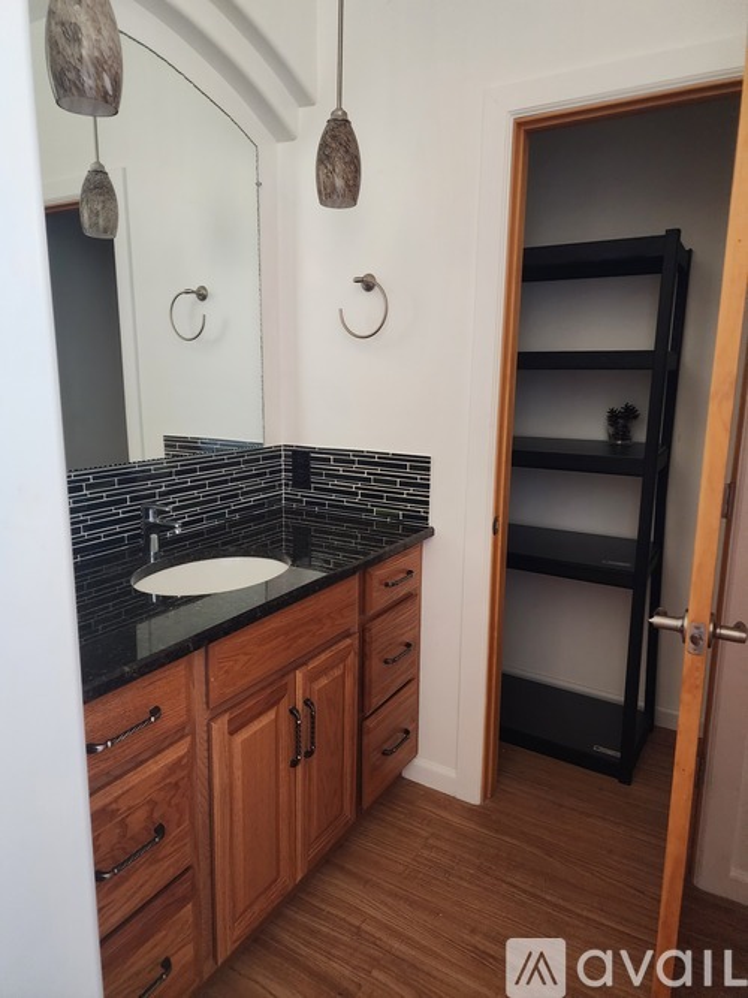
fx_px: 663
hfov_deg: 58.9
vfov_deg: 73.9
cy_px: 499
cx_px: 374
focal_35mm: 23
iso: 640
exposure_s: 1/60
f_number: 1.8
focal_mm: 6.4
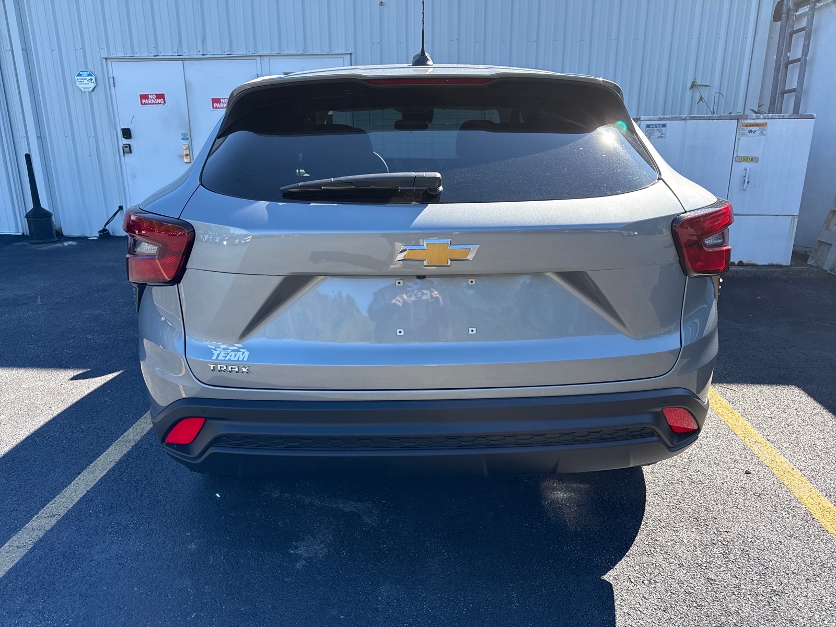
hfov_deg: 71.6
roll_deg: +0.2
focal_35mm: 24
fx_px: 580
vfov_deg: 56.8
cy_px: 314
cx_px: 418
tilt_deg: -15.5
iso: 100
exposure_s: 1/1174
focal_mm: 6.76
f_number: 1.78
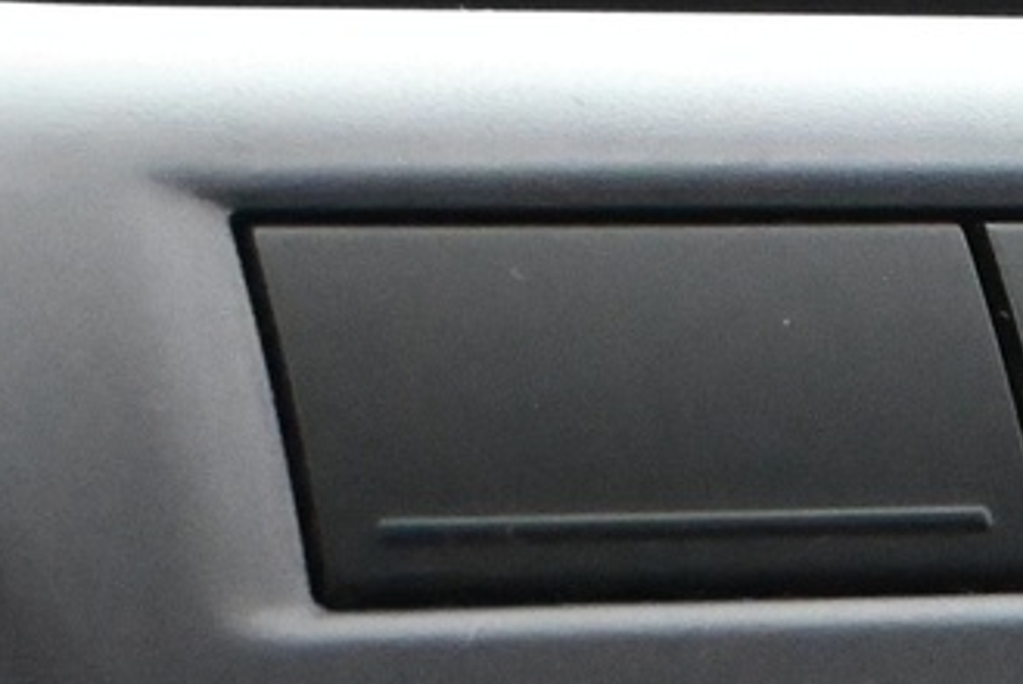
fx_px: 6924
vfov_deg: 5.5
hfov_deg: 8.1
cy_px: 1666
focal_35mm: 243
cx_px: 1984
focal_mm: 33
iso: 8000
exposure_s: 1/60
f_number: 5
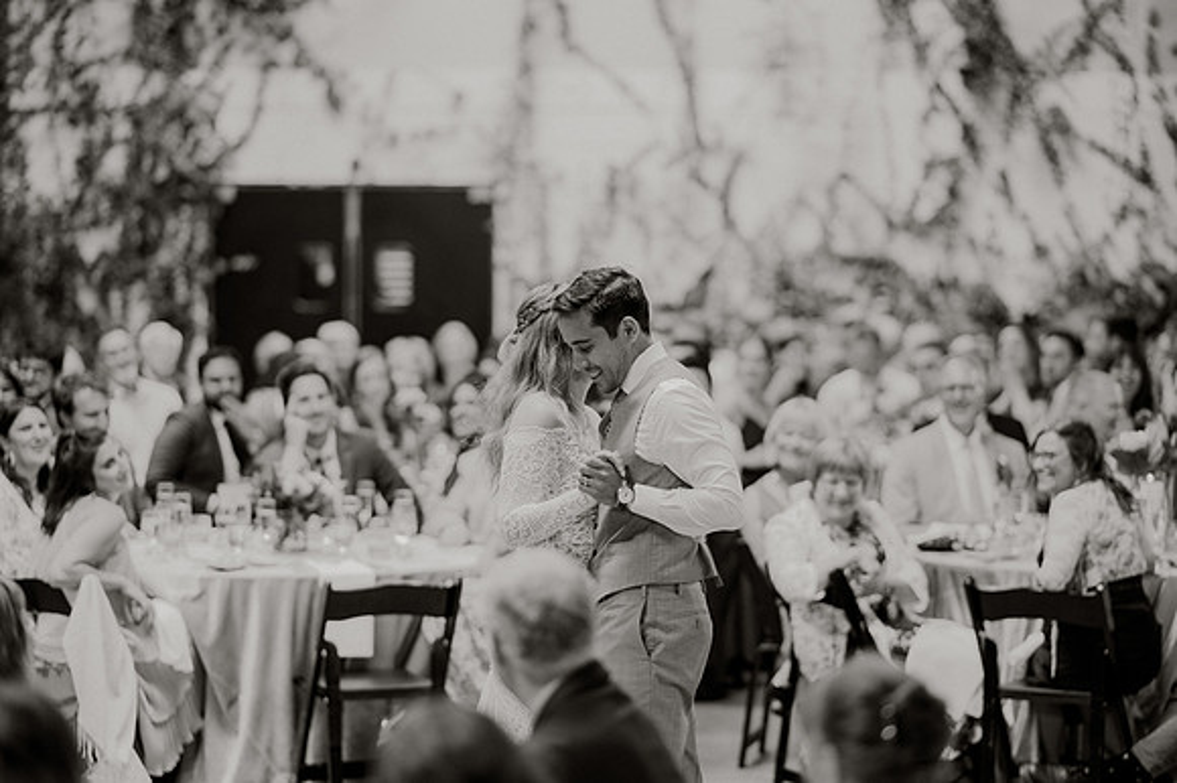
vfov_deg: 12.8
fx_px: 3497
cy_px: 391
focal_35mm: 107
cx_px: 595
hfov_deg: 19.1
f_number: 1.8
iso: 125
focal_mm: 105
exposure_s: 1/160
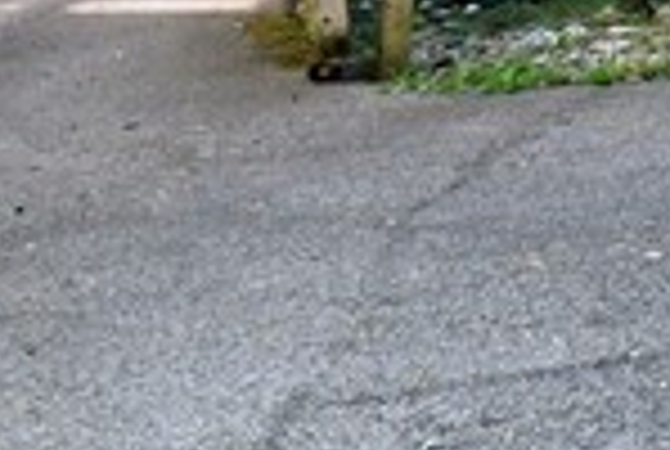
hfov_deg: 10.0
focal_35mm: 109
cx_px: 2257
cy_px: -522
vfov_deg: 11.1
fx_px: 2033
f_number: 3.5
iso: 400
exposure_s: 1/250
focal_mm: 10
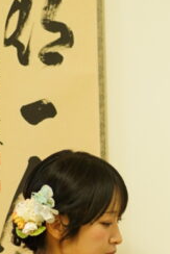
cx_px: 274
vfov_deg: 8.9
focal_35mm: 231
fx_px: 1634
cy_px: 187
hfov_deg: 5.9
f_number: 1.8
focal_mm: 55
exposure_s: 1/30
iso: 160
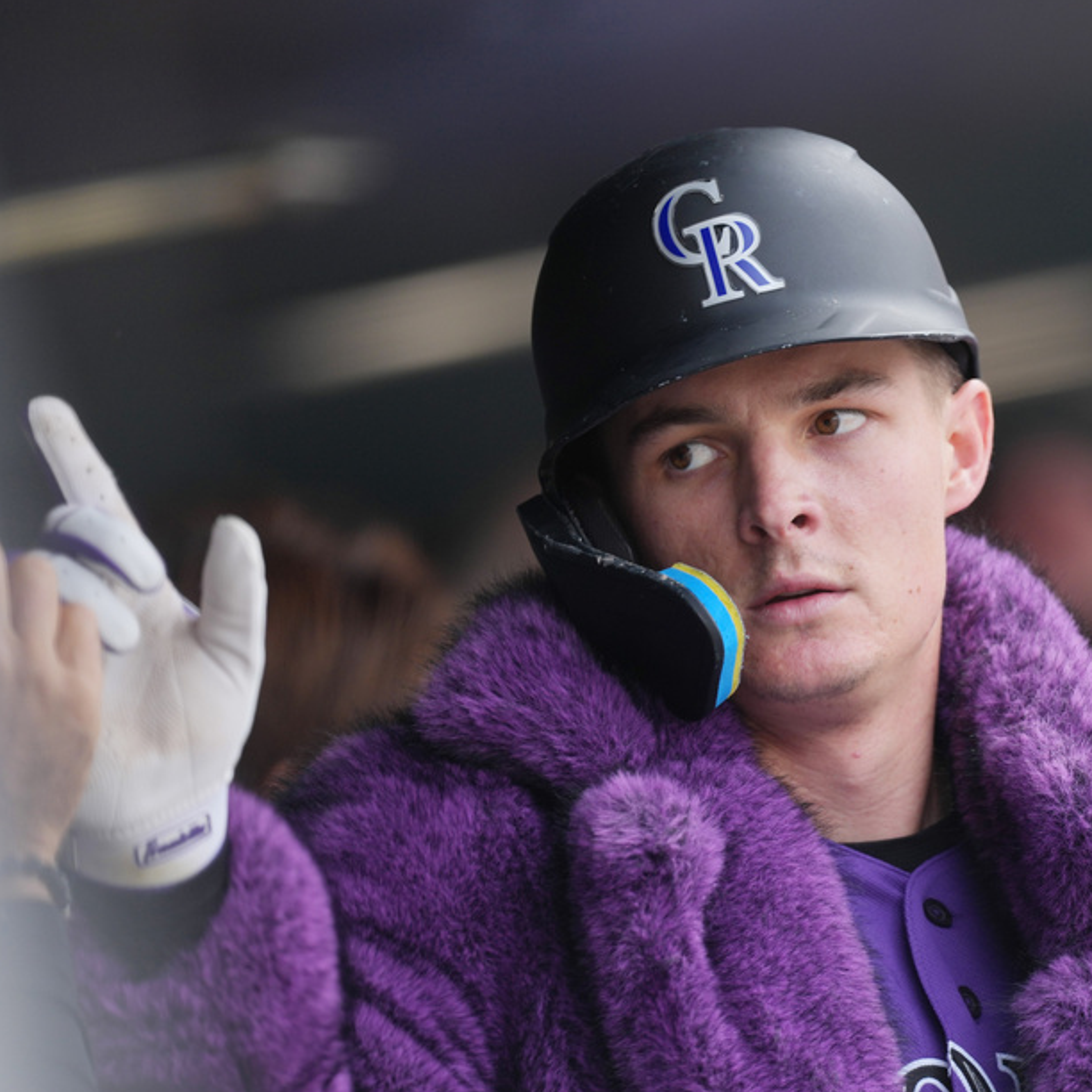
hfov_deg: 2.1
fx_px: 30444
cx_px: 740
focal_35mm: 853
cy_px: 583
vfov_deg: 2.1
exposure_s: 1/640
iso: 400
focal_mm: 600
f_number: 4
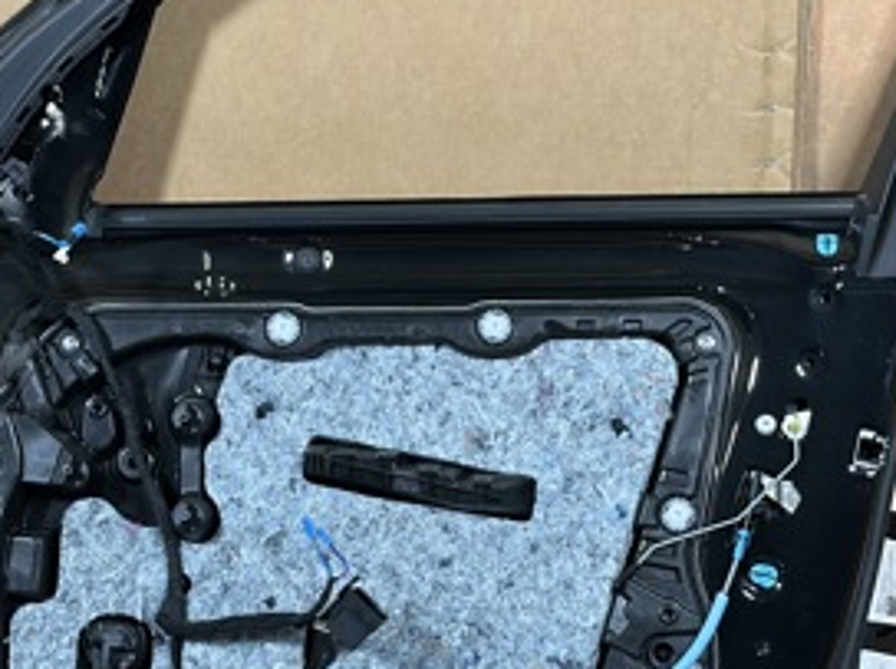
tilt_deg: -21.8
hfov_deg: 17.4
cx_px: 464
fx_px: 2920
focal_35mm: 113
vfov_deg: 13.1
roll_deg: +0.8
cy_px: 325
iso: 250
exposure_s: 1/50
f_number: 1.78
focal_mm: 6.86
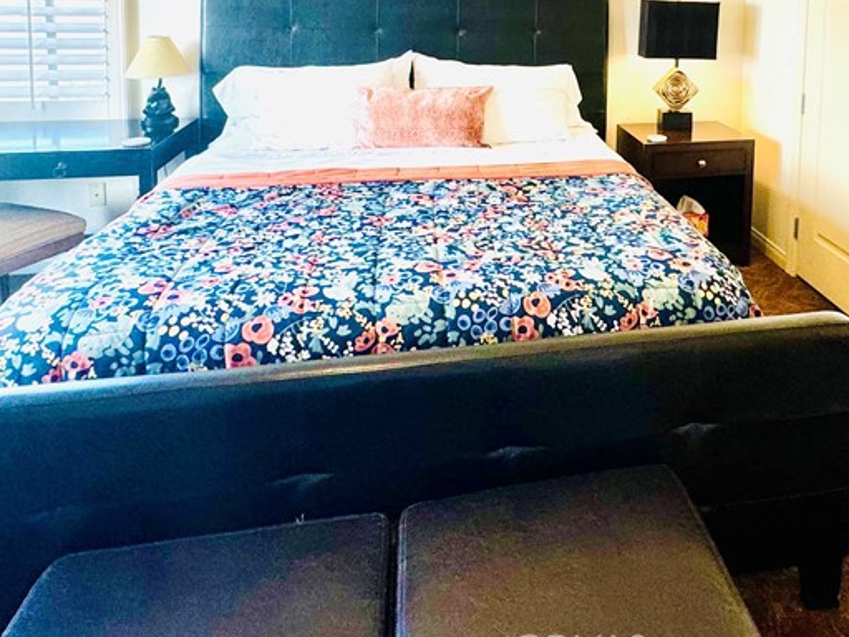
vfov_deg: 44.2
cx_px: 575
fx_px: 687
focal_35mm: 28
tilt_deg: -5.8
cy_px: 36
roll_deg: -1.4
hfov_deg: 61.7
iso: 125
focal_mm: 2.22
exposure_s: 1/120
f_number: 2.2
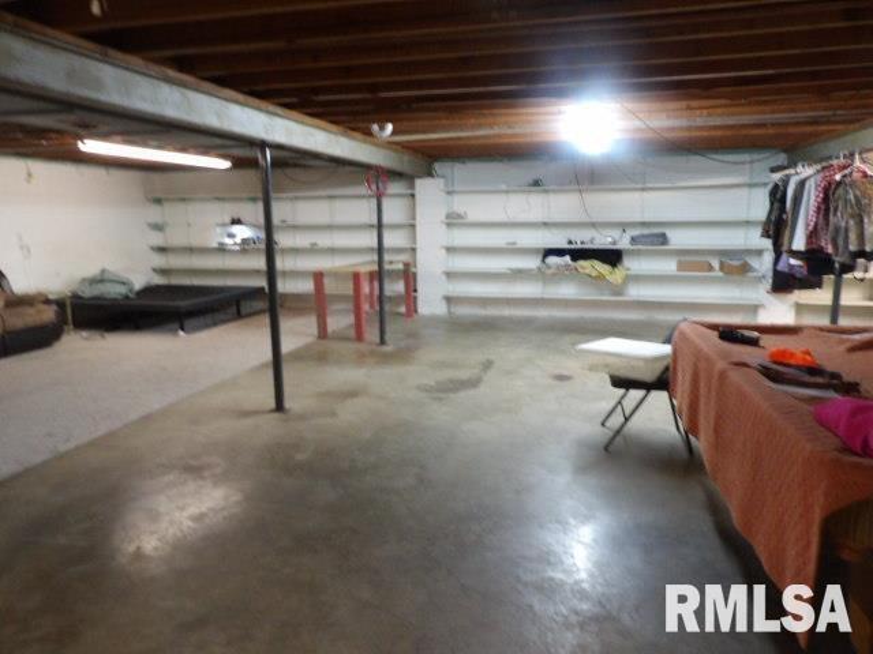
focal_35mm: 24
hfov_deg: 71.6
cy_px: 327
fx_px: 605
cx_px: 436
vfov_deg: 56.8
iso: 688
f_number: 3.2
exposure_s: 1/17
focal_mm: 4.3
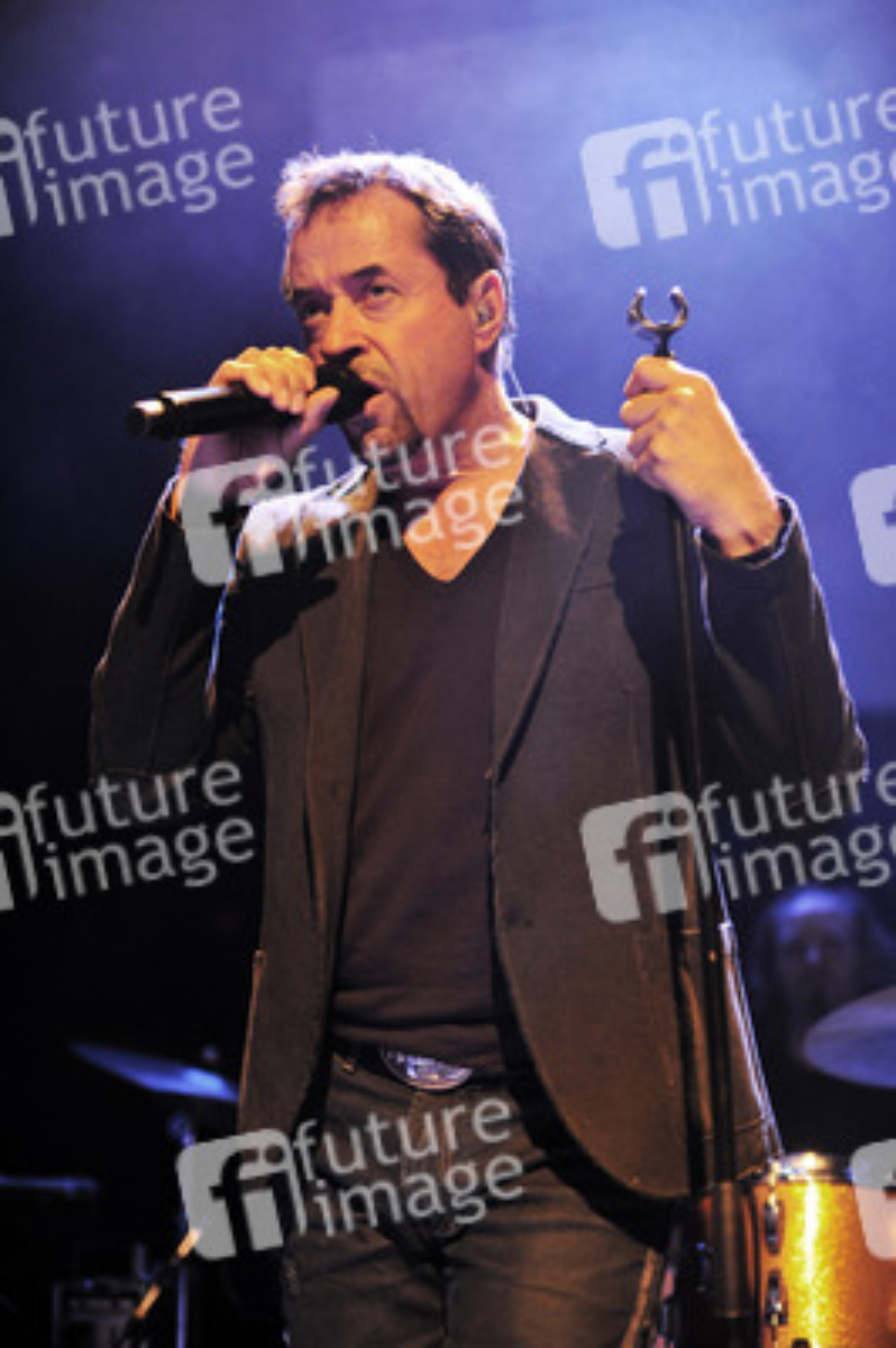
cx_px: 448
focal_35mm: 50
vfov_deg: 39.6
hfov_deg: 26.9
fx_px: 1870
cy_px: 674
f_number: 2.2
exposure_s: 1/100
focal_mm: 50
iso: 1600
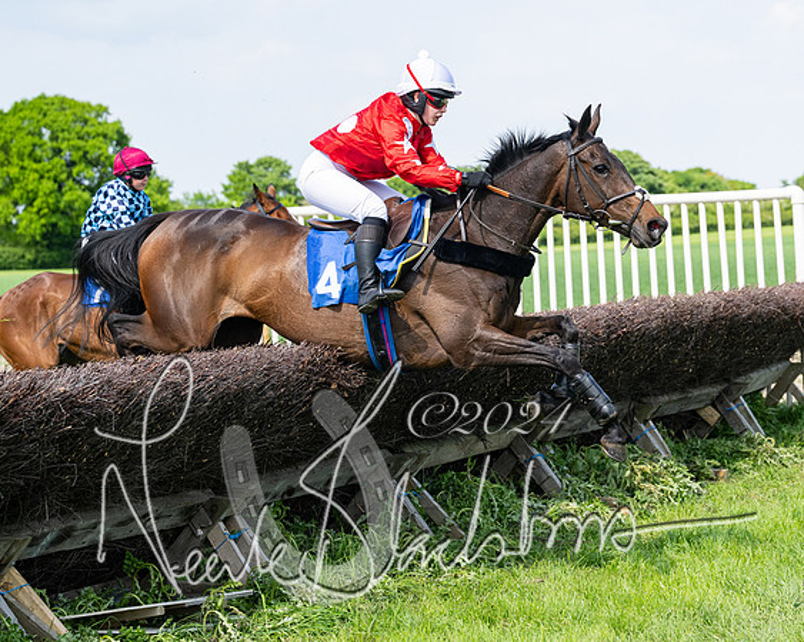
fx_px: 2399
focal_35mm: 101
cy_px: 386
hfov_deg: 19.0
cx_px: 417
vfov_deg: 15.2
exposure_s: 1/2500
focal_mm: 70
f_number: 4
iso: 400
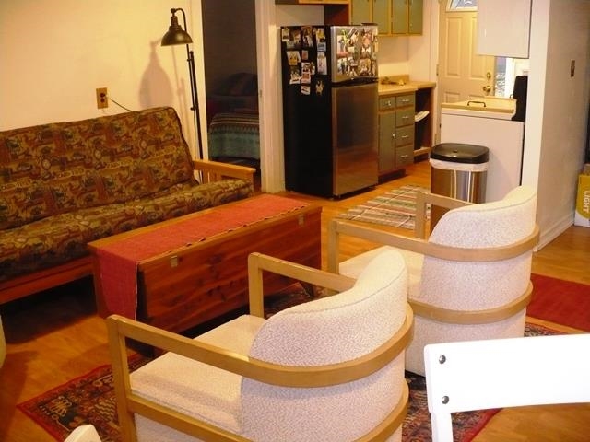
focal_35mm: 37
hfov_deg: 50.1
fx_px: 631
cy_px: 221
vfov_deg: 38.7
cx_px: 295
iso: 500
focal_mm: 6.1
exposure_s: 1/30
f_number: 2.8
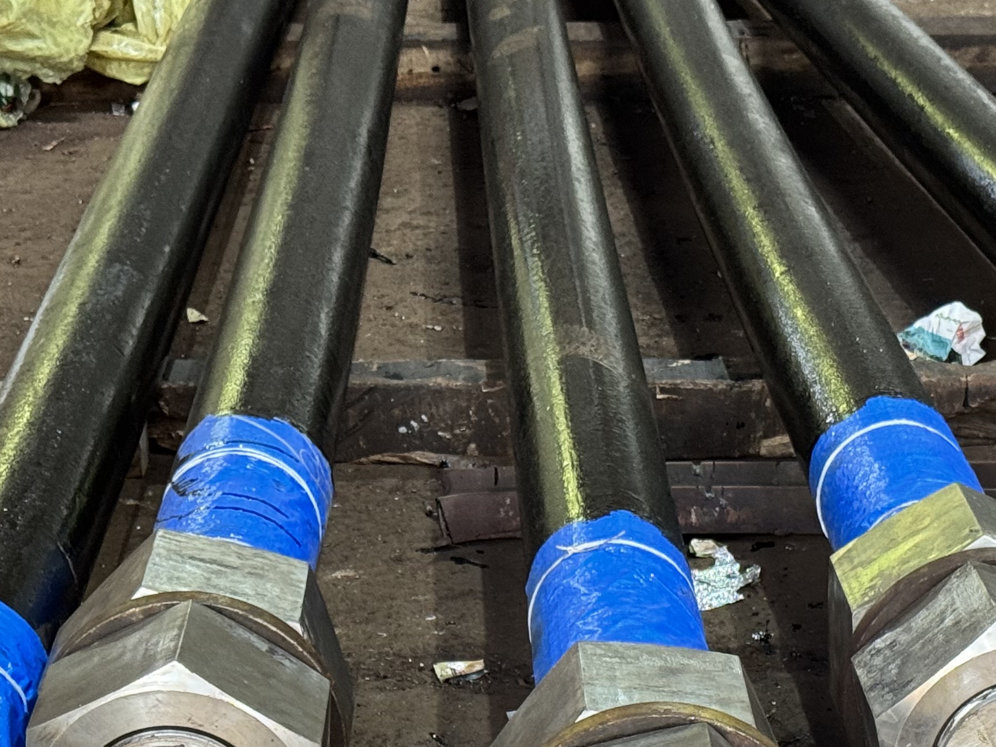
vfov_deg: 13.6
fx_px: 3079
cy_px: 816
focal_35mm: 107
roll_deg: +1.0
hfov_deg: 18.3
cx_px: 690
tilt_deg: -26.3
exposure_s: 1/33
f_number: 1.78
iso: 400
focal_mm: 6.76
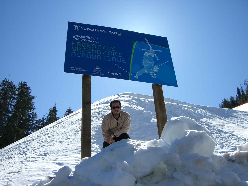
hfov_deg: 49.0
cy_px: 93
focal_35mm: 38
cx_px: 124
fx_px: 272
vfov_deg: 37.7
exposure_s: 1/1000
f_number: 4.3
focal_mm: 6.2
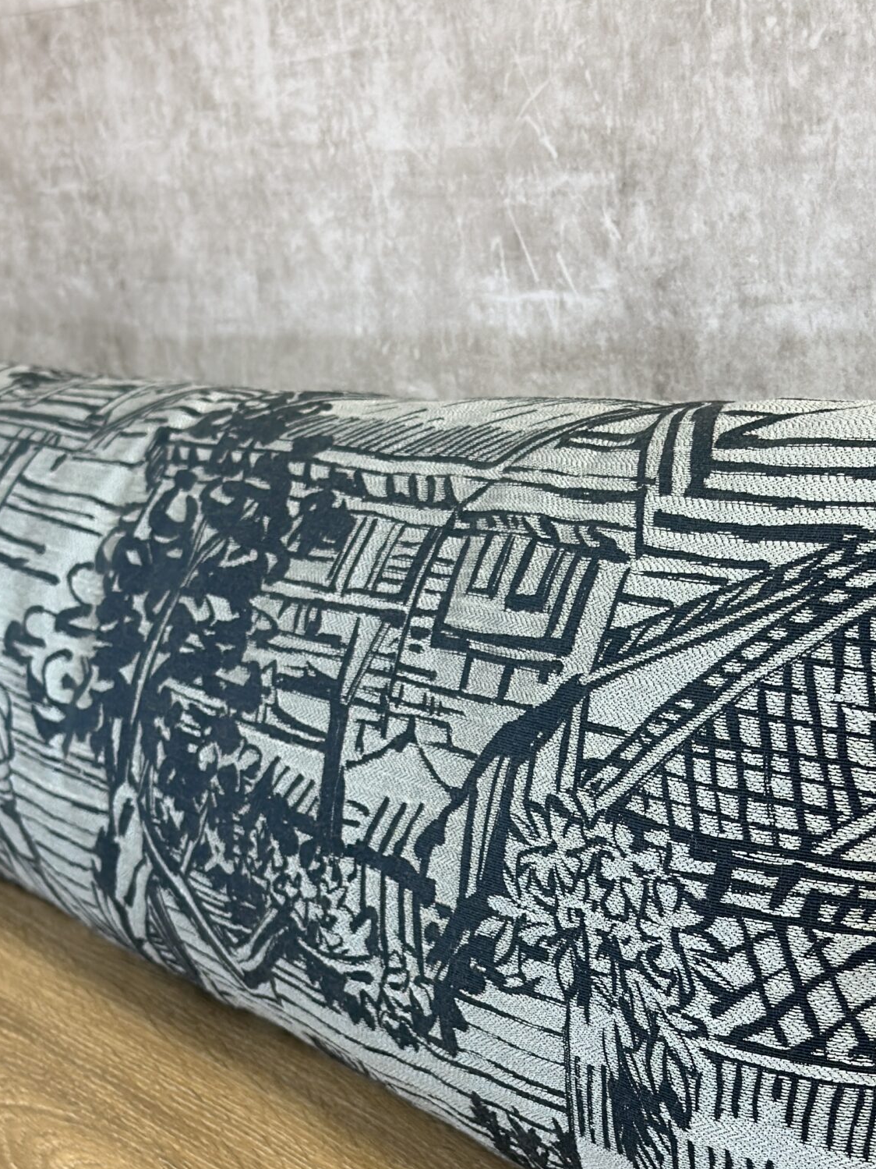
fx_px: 2767
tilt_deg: -17.1
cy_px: 951
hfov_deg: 17.9
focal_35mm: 82
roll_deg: +3.7
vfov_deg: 23.5
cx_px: 656
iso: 80
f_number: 1.78
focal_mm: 6.86
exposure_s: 1/120
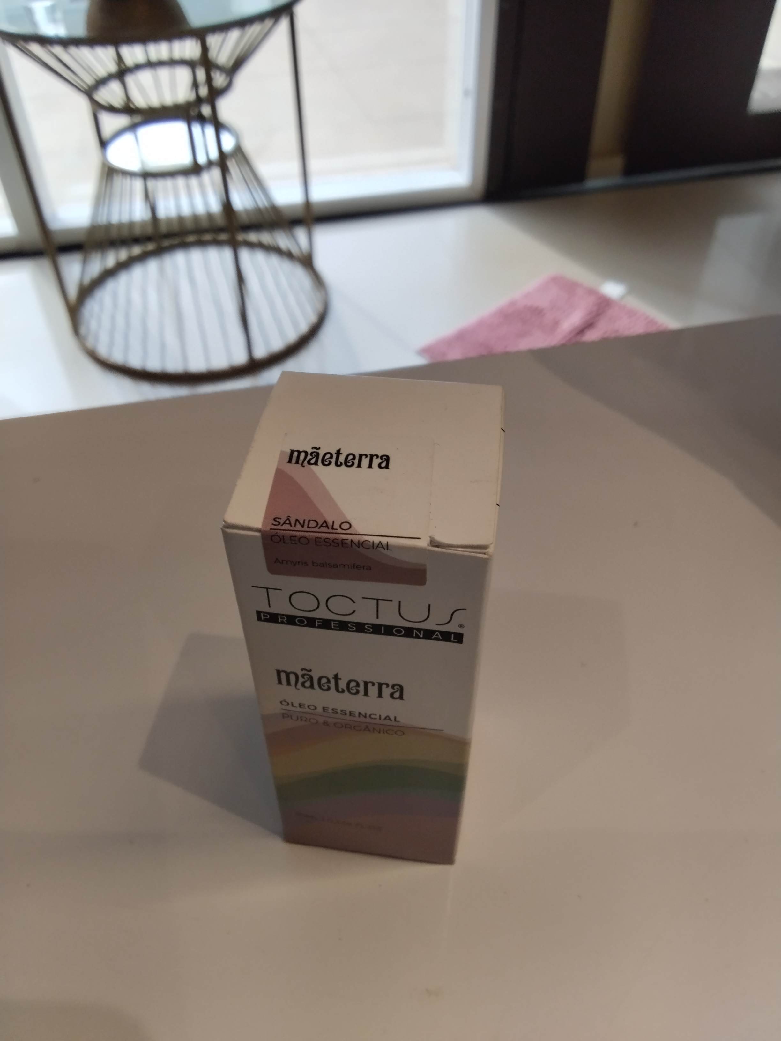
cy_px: 520
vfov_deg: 67.3
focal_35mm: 26
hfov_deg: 53.1
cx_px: 390
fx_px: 782
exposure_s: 1/134
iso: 50
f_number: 2
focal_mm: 2.78
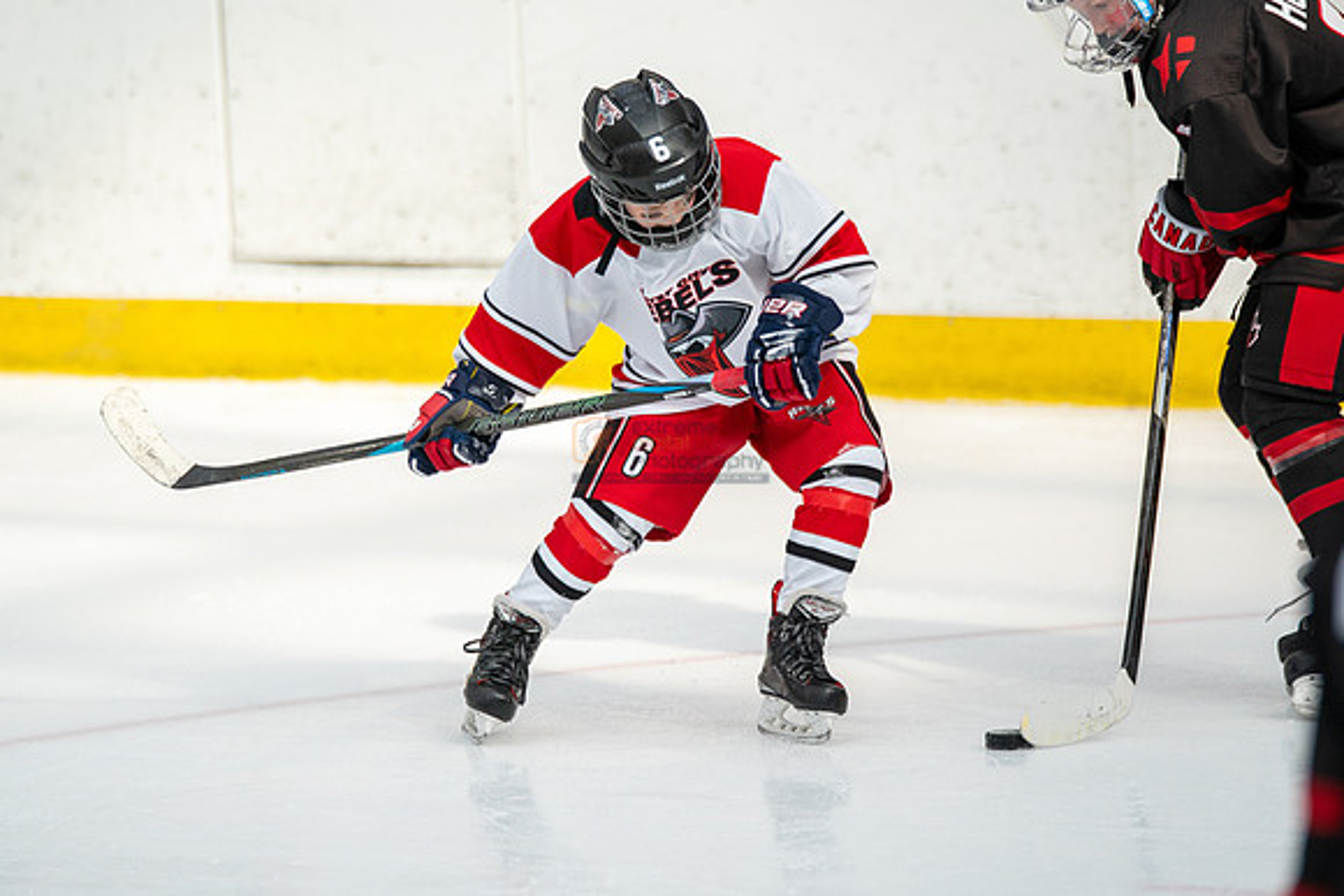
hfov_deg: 5.7
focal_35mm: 361
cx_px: 592
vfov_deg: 3.8
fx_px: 13477
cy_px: 427
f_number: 3.2
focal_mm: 261
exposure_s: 1/2500
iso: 1600
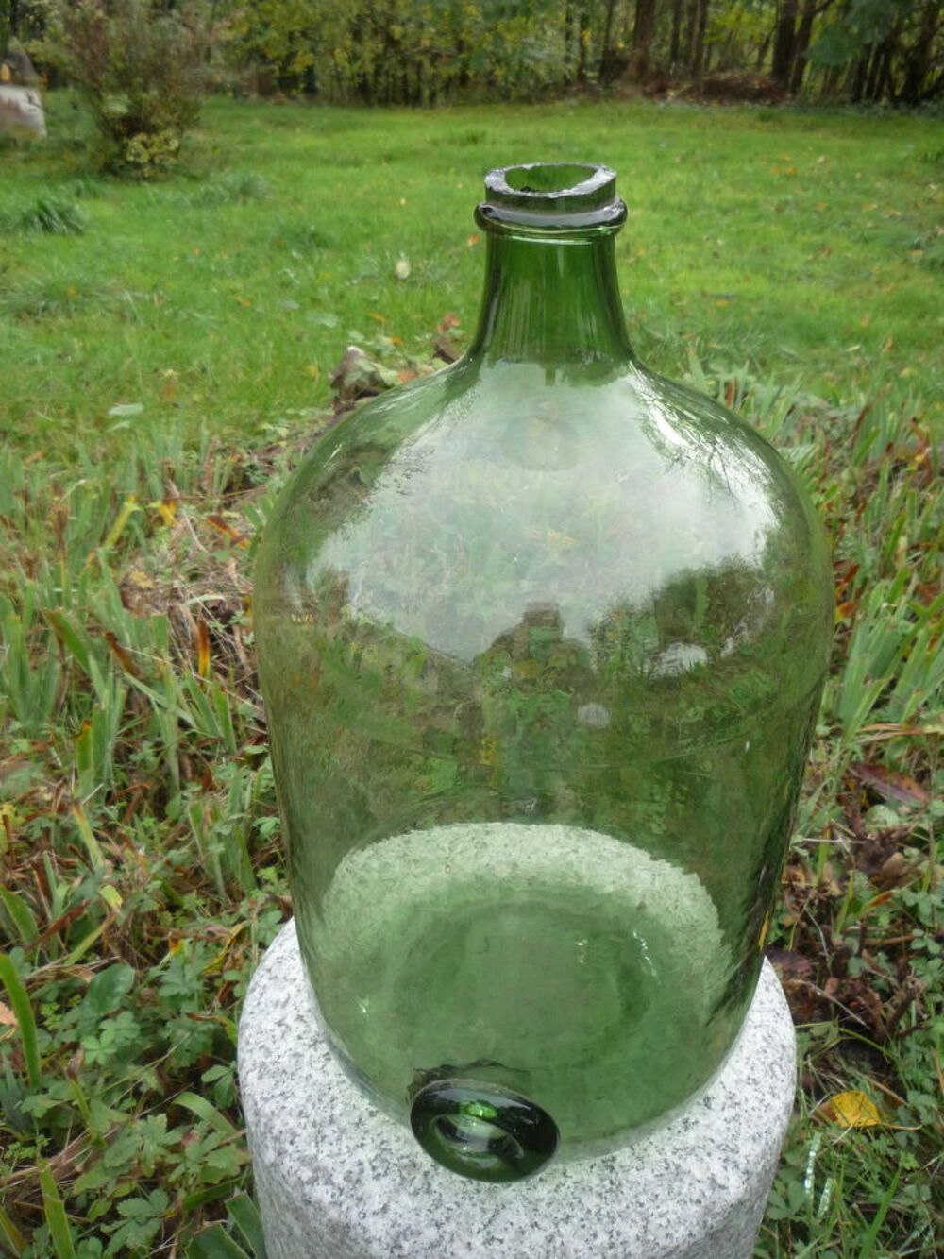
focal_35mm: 30
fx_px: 1091
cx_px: 472
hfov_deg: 46.8
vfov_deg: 60.0
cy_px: 630
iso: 250
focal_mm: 5.2
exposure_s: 1/500
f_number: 3.3
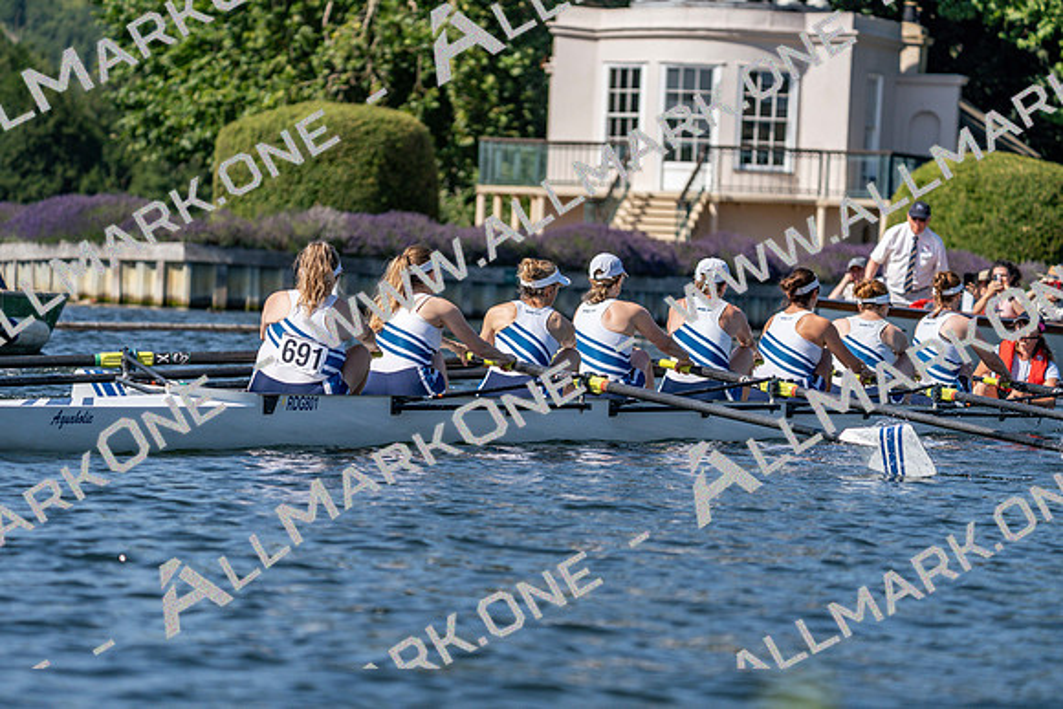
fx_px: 6438
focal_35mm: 218
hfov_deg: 9.4
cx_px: 532
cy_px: 354
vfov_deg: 6.3
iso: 200
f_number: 5.6
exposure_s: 1/1600
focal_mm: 218
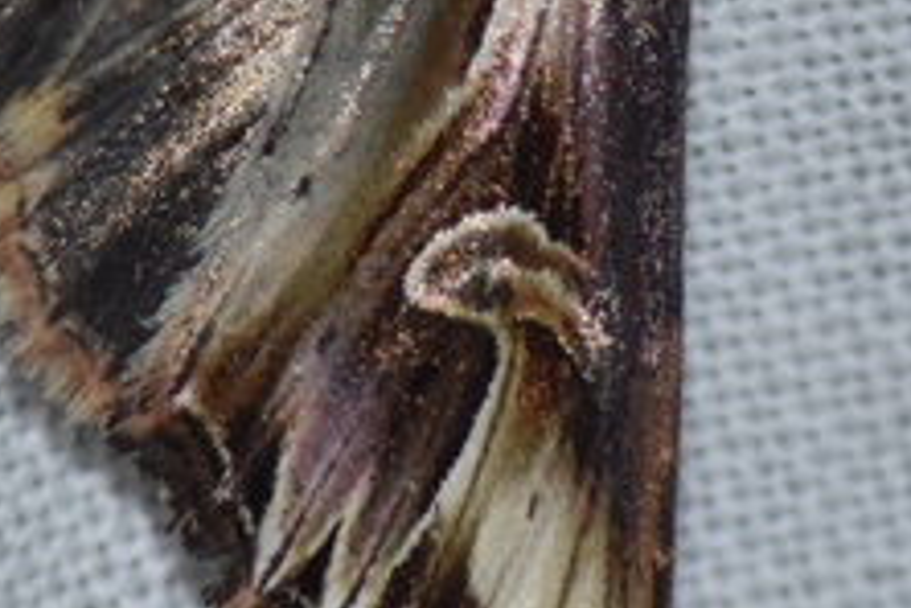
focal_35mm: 1943
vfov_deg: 0.7
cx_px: 328
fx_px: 49165
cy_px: 86
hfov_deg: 1.1
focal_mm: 300
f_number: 20
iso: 640
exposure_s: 1/60
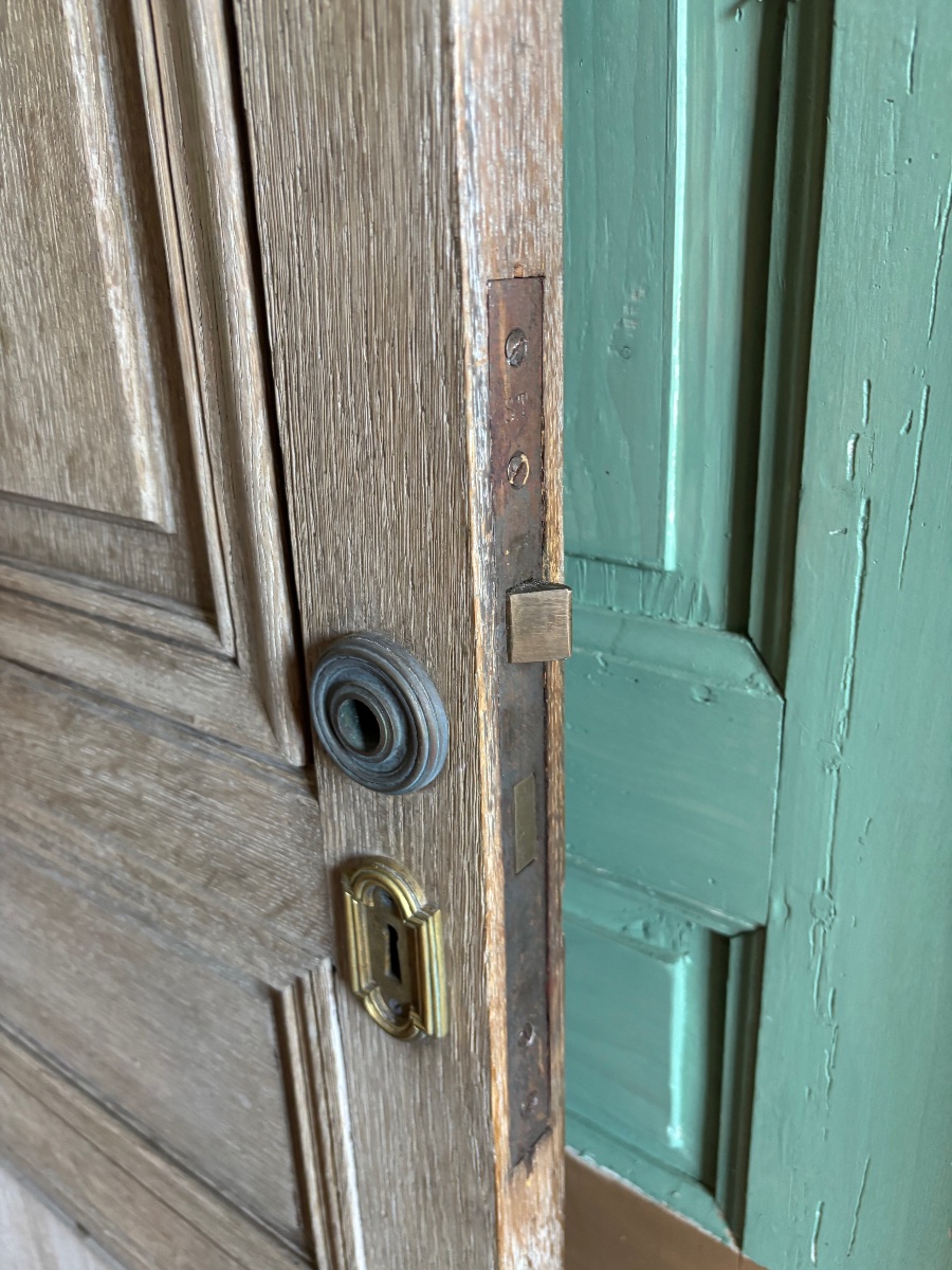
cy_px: 635
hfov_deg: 53.1
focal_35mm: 26
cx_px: 476
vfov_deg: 67.3
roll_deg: +2.4
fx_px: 953
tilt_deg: -23.6
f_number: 1.6
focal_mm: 5.96
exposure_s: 1/50
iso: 320
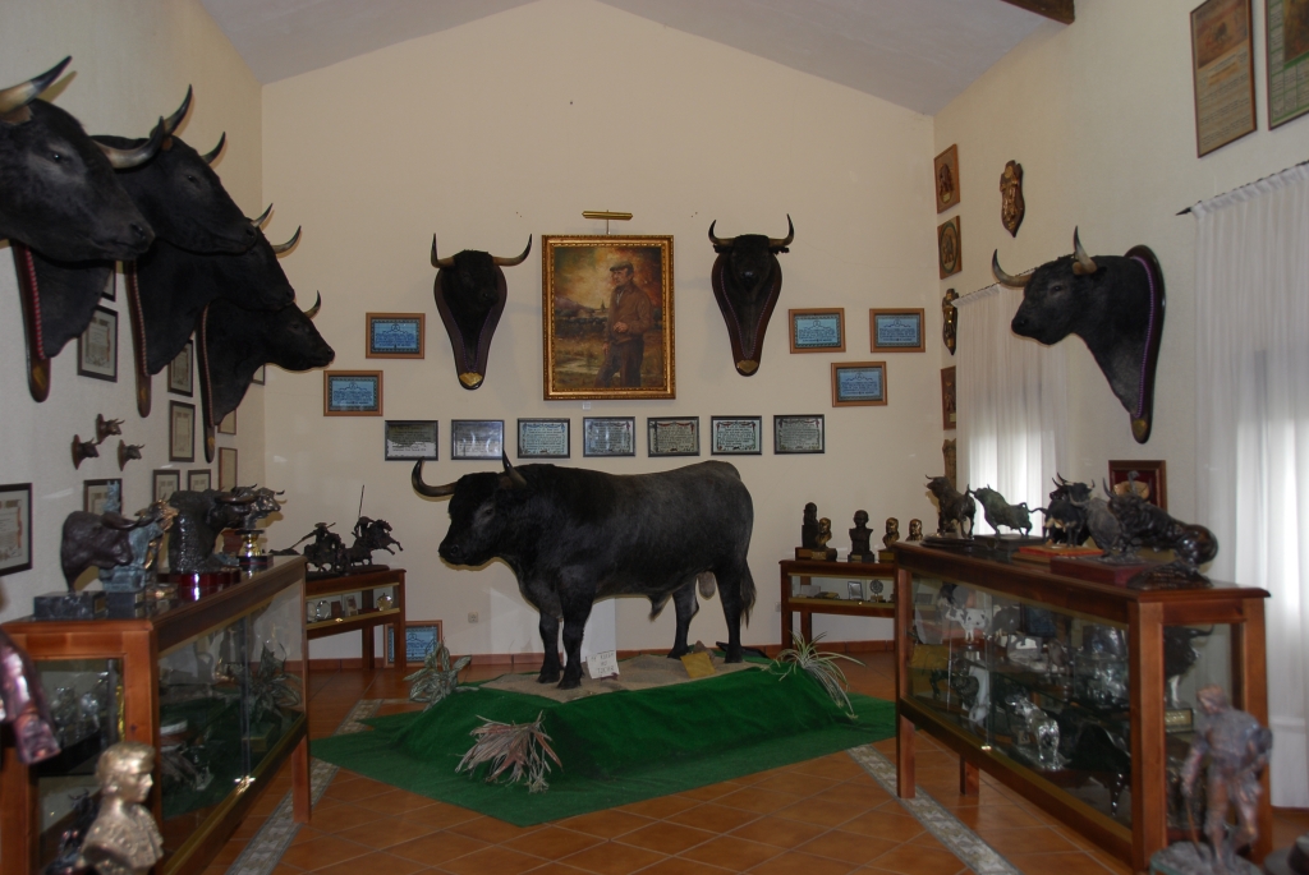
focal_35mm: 33
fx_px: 1201
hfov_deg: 57.2
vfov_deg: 40.1
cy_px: 438
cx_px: 654
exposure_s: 1/60
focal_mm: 22
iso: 180
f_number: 3.8
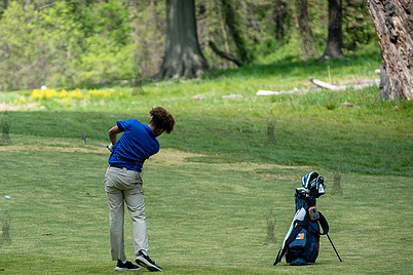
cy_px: 177
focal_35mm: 361
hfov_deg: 5.7
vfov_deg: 3.8
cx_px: 138
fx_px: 4141
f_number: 3.5
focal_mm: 170
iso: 100
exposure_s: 1/500
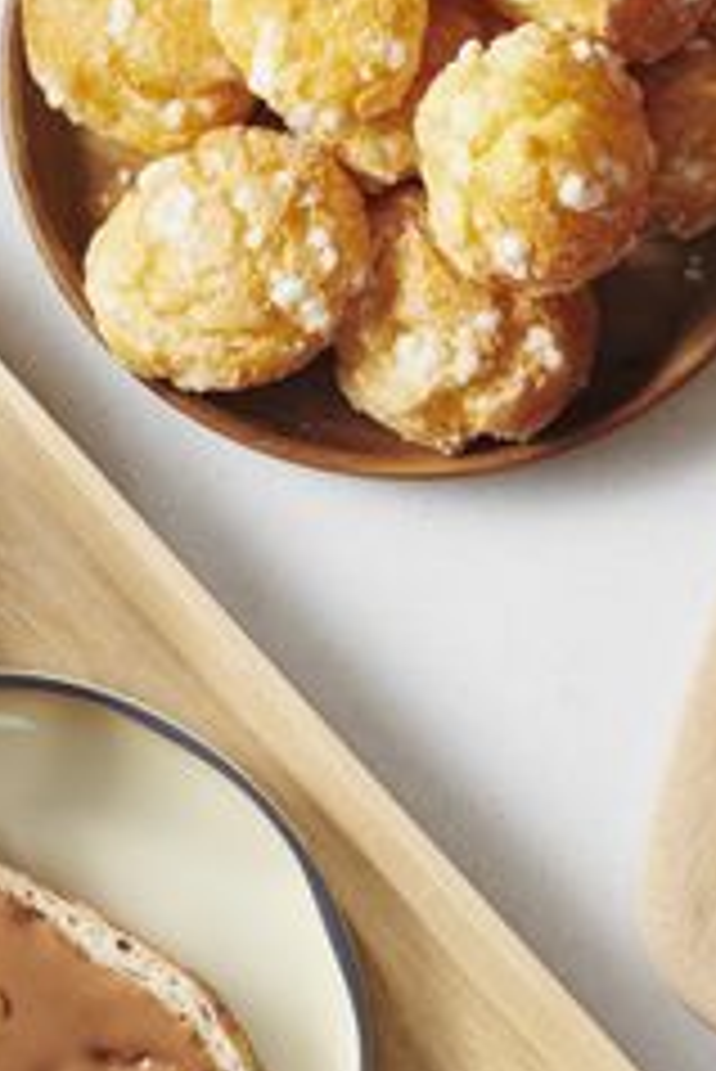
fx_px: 5630
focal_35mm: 189
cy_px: 58
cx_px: 441
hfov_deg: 7.3
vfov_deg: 10.8
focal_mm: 60
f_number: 11
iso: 160
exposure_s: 1/125
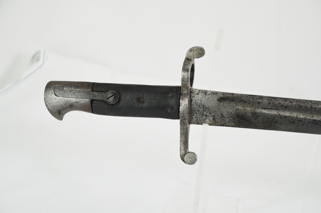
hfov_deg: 23.4
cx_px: 160
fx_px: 774
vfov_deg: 15.6
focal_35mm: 87
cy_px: 106
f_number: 5
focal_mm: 58
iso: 400
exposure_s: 1/400
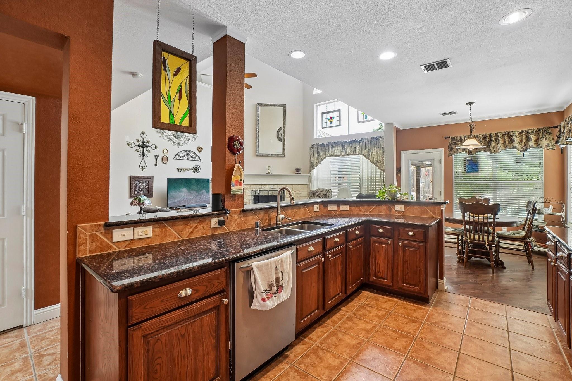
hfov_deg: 100.4
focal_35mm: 15
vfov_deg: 77.3
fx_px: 238
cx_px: 286
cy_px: 190
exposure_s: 1/10
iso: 400
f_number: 8
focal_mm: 10
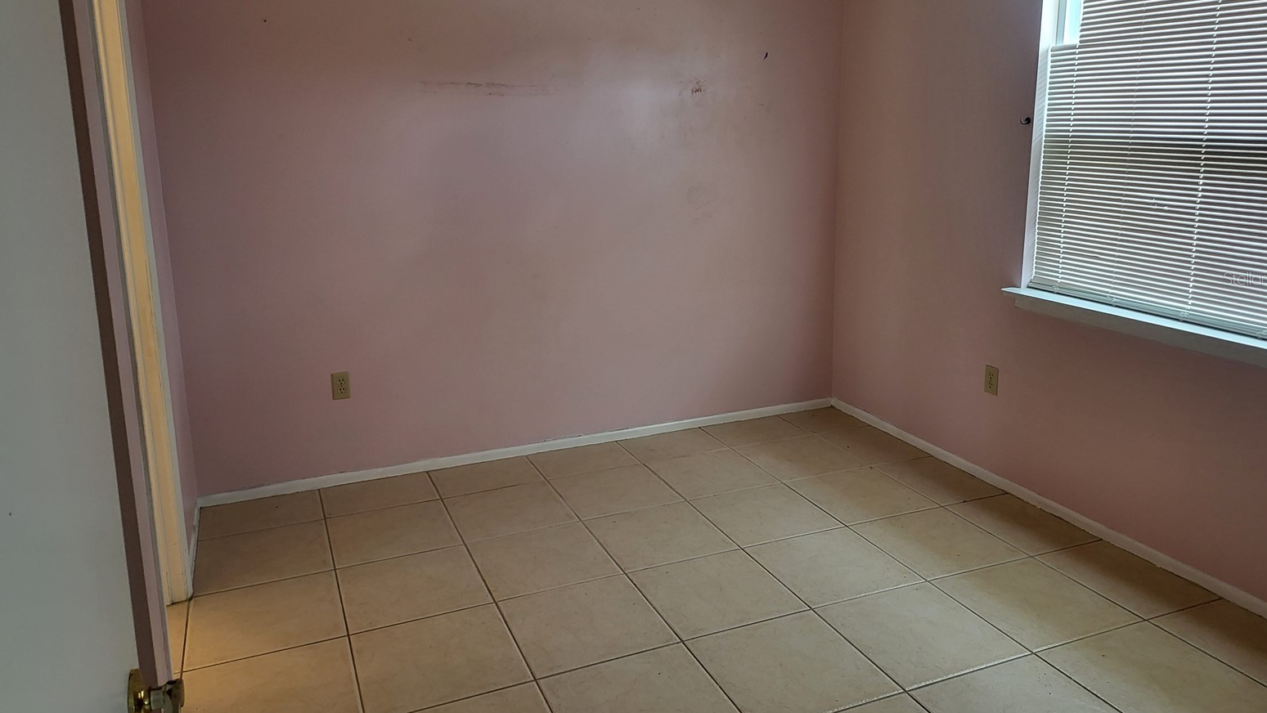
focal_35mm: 27
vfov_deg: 42.7
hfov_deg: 69.8
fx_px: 907
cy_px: 278
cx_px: 646
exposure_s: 1/60
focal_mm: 5
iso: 200
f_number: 1.8
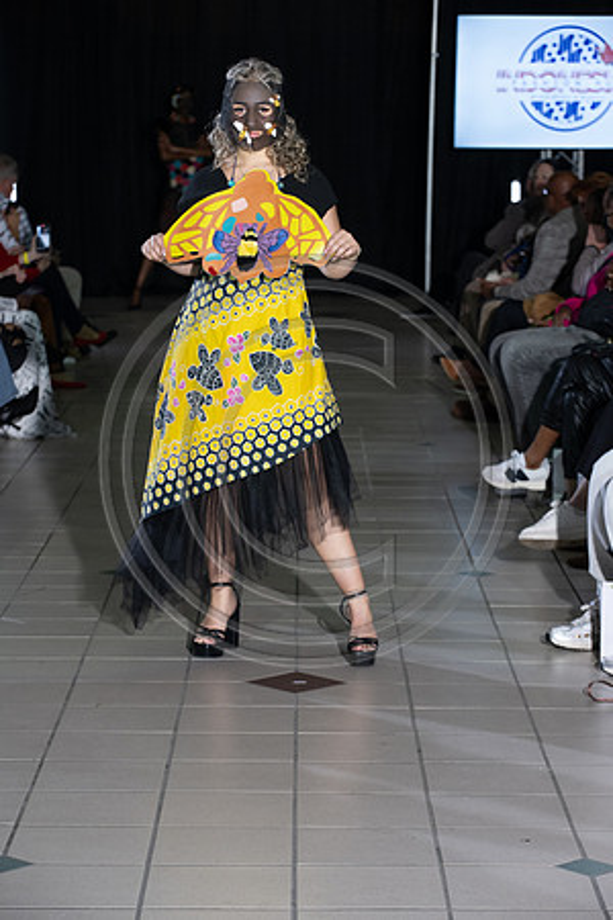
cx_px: 306
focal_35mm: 105
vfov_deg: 19.5
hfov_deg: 13.0
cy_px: 460
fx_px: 2682
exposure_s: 1/160
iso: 1250
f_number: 5.6
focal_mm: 105
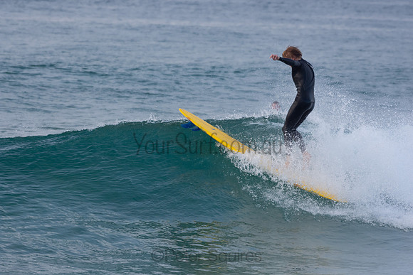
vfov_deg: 2.6
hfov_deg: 3.9
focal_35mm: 525
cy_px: 138
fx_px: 6024
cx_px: 206
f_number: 5.6
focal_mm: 350
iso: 720
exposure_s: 1/1000
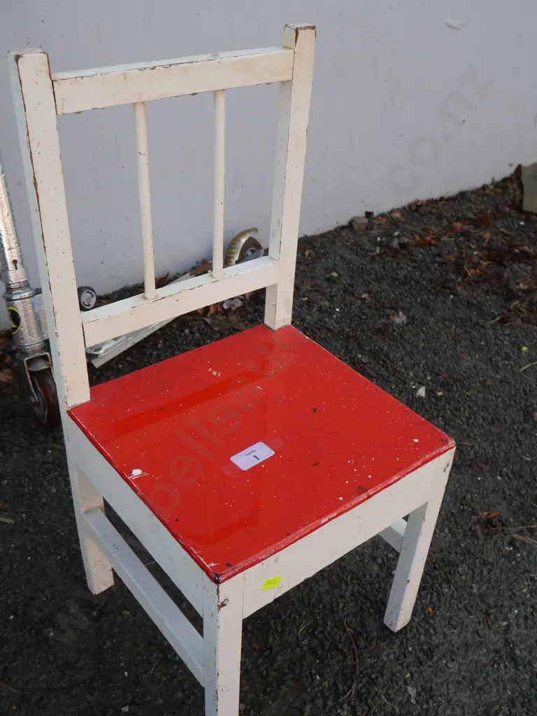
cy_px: 358
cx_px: 268
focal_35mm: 36
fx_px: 745
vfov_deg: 51.4
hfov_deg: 39.7
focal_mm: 18
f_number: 5.6
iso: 200
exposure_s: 1/200
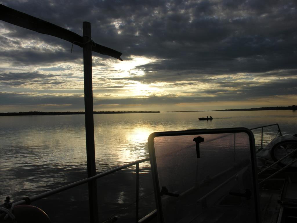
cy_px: 112
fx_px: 300
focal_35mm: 35
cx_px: 148
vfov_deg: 40.7
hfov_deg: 52.6
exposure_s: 1/317
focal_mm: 8.9
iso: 50
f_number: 7.1
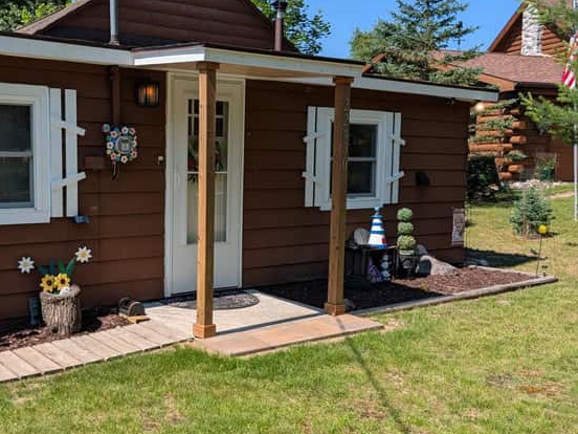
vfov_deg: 38.7
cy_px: 223
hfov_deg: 48.8
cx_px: 170
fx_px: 618
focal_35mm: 37
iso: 21
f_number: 1.7
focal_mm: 6.9
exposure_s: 1/1252
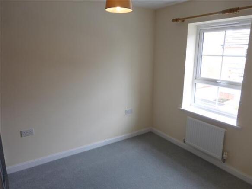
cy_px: 94
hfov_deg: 69.4
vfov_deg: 54.9
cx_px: 126
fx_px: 182
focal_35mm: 25
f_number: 3.3
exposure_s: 1/60
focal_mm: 4.3
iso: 125
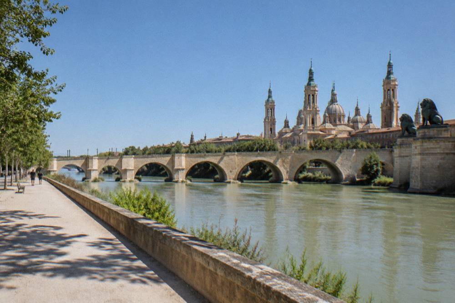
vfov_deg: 27.5
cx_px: 228
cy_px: 152
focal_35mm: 49
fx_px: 619
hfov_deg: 40.4
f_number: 5.6
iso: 200
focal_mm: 49
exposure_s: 1/800
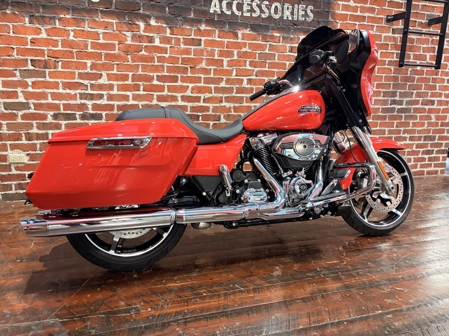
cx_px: 224
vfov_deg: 53.1
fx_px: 337
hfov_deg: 67.3
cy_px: 168
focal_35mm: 26
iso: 400
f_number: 1.6
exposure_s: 1/60
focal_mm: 5.96
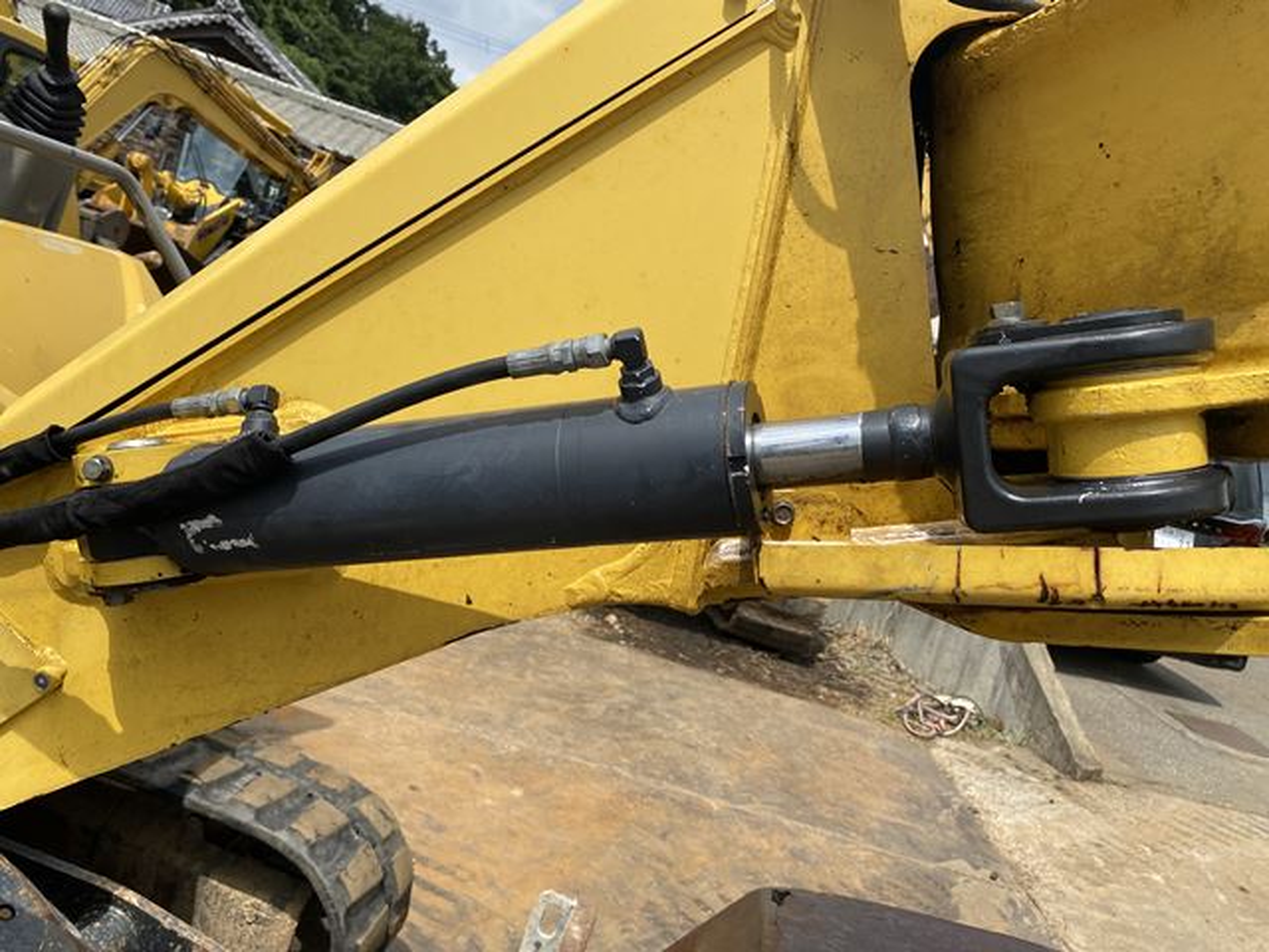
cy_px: 476
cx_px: 634
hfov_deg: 67.3
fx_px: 953
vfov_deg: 53.1
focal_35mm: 26
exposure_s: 1/2688
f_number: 1.8
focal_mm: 4.25
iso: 32
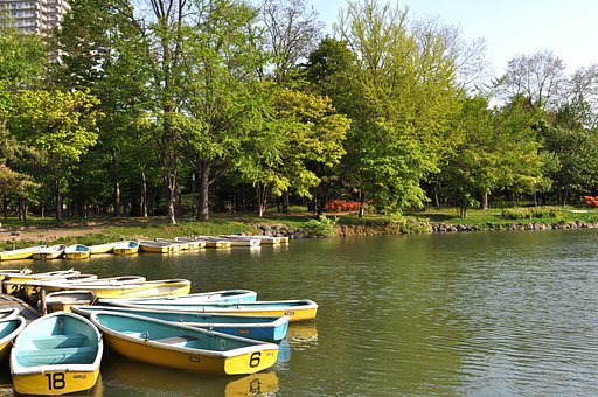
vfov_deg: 29.8
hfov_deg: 43.7
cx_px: 299
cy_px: 198
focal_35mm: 45
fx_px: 747
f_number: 9
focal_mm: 30
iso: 200
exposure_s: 1/320
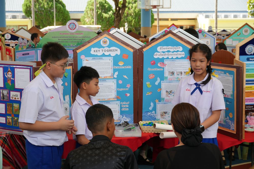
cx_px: 127
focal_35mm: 69
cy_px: 84
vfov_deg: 19.7
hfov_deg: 29.2
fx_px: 487
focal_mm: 46
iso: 200
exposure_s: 1/160
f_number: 5
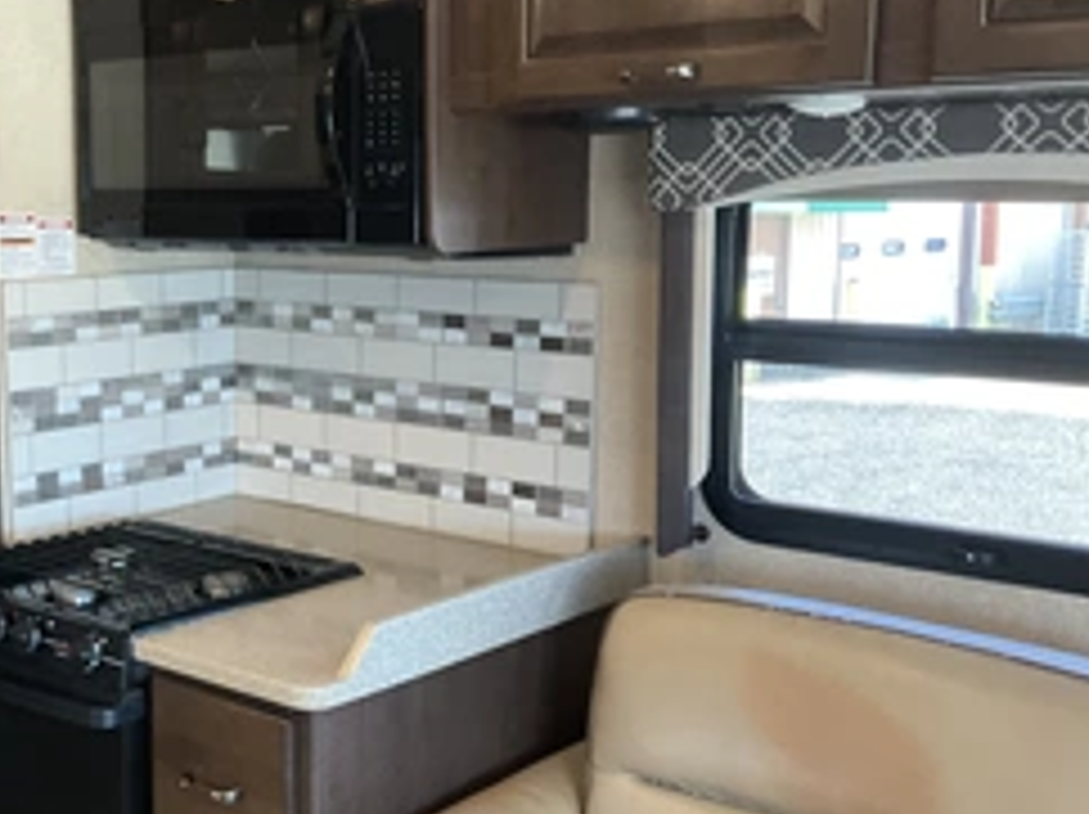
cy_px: 409
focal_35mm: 48
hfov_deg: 38.9
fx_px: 1509
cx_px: 306
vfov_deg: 30.2
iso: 125
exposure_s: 1/60
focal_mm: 3
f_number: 1.8
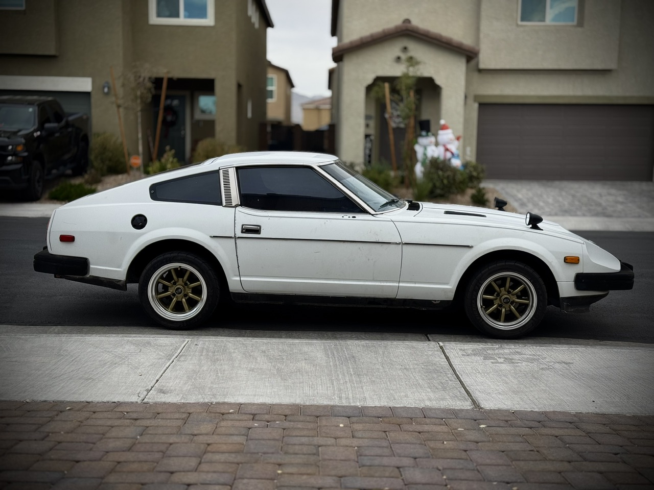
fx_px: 907
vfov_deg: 30.3
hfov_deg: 39.7
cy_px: 245
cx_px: 327
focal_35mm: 48
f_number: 1.78
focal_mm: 6.76
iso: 64
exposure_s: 1/1637
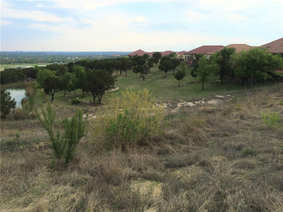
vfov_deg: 46.8
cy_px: 106
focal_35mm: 30
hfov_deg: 60.0
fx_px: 245
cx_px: 142
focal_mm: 4.12
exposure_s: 1/684
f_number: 2.2
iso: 32
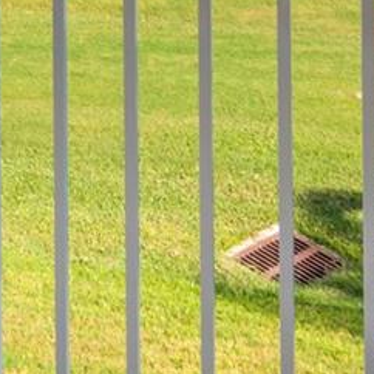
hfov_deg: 17.7
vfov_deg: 14.8
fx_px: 1100
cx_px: -147
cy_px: -428
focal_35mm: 90
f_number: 16
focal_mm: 16
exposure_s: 1/250
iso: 500
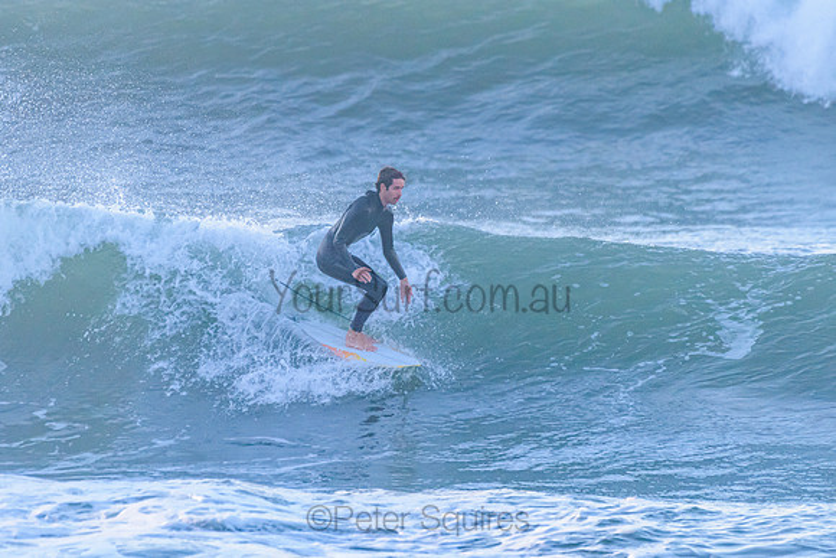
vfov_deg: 2.3
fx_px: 14122
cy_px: 279
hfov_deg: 3.4
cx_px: 418
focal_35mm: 608
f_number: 5.6
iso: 1400
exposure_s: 1/2000
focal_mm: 500
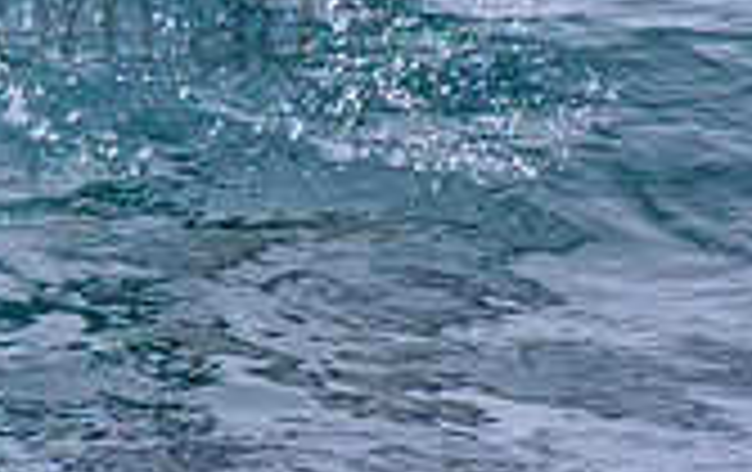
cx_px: -233
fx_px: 44486
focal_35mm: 2167
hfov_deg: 1.0
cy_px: -233
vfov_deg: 0.6
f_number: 5.6
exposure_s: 1/2000
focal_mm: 500
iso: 280
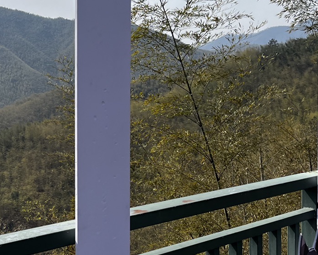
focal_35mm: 73
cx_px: 95
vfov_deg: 21.0
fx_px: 687
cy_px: 111
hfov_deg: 25.9
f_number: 1.6
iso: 50
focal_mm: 5.1
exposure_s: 1/4651
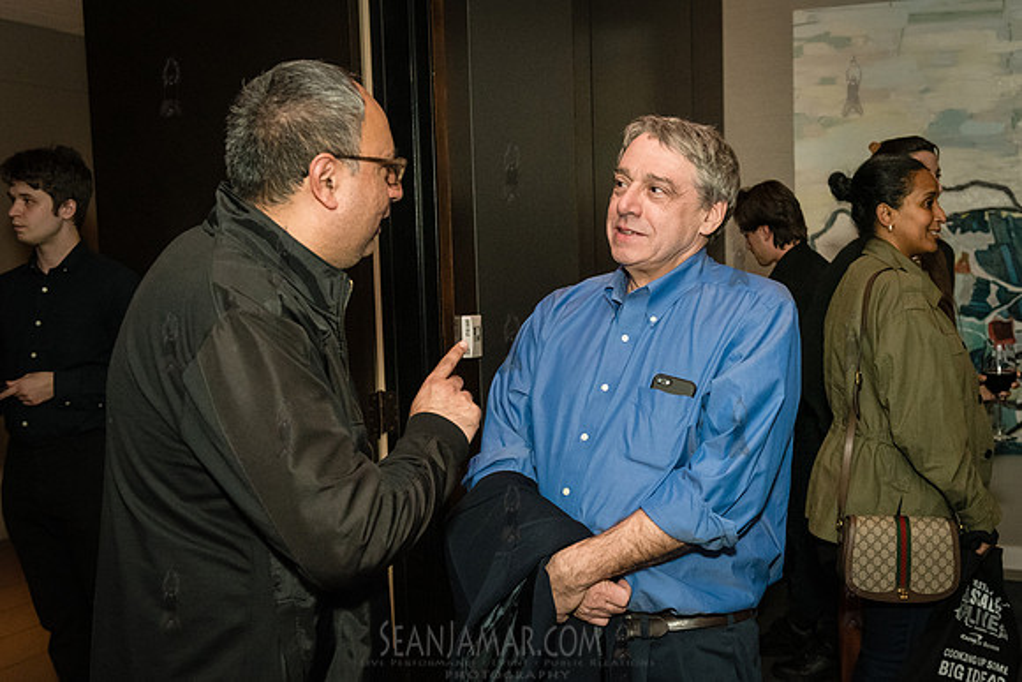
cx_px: 576
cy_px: 377
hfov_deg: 45.8
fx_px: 1208
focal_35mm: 43
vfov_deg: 31.5
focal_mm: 35
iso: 6400
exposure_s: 1/200
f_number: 4
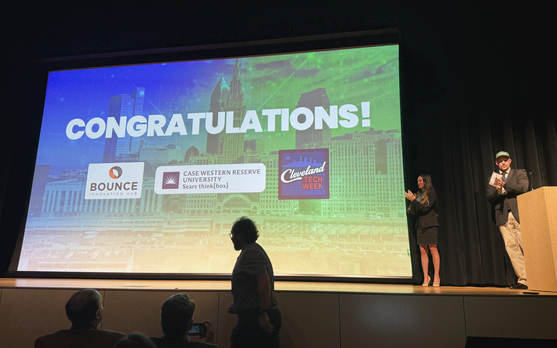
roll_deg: -0.8
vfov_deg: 47.6
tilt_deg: +12.4
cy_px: 180
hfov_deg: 70.4
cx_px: 277
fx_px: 395
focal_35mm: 26
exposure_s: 1/120
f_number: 1.78
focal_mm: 6.76
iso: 100
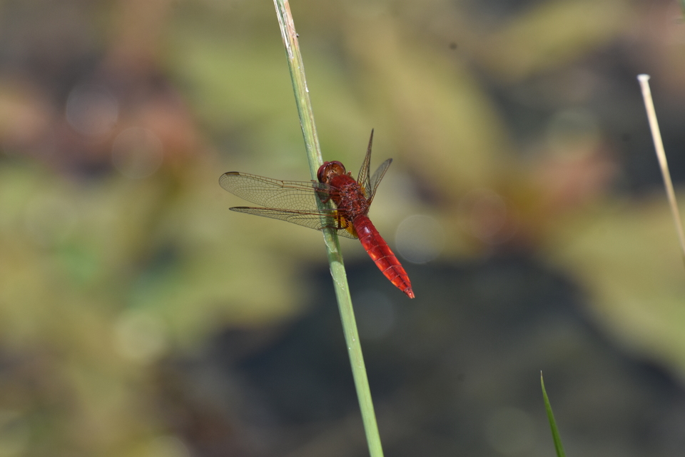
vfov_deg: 3.1
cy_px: 228
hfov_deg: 4.6
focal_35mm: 450
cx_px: 342
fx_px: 8562
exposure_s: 1/1000
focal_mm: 300
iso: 640
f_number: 8
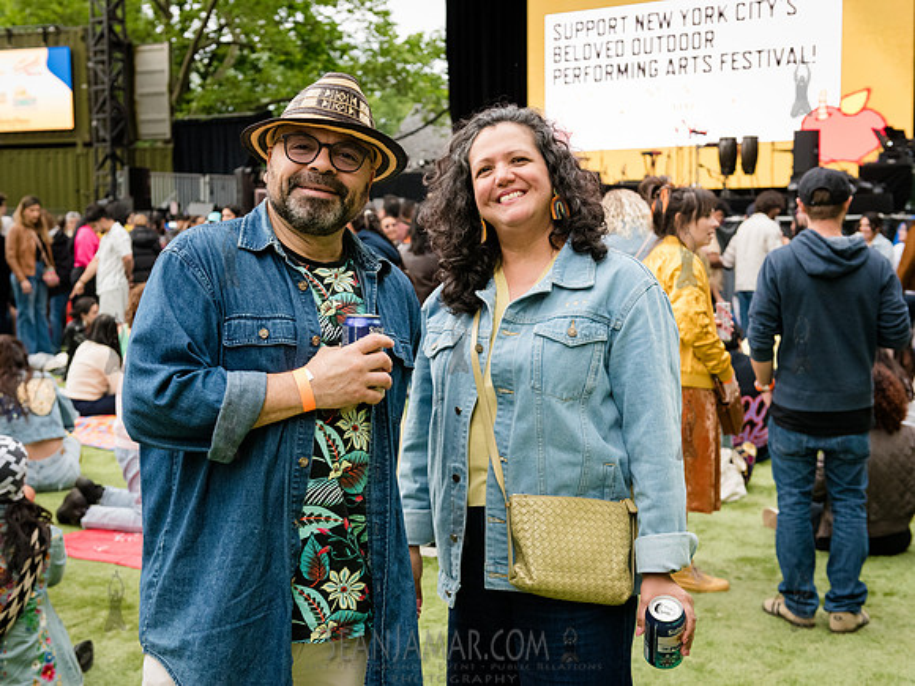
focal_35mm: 48
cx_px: 401
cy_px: 343
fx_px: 1260
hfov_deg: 39.9
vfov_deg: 30.5
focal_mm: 44
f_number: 4.5
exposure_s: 1/1000
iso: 4000
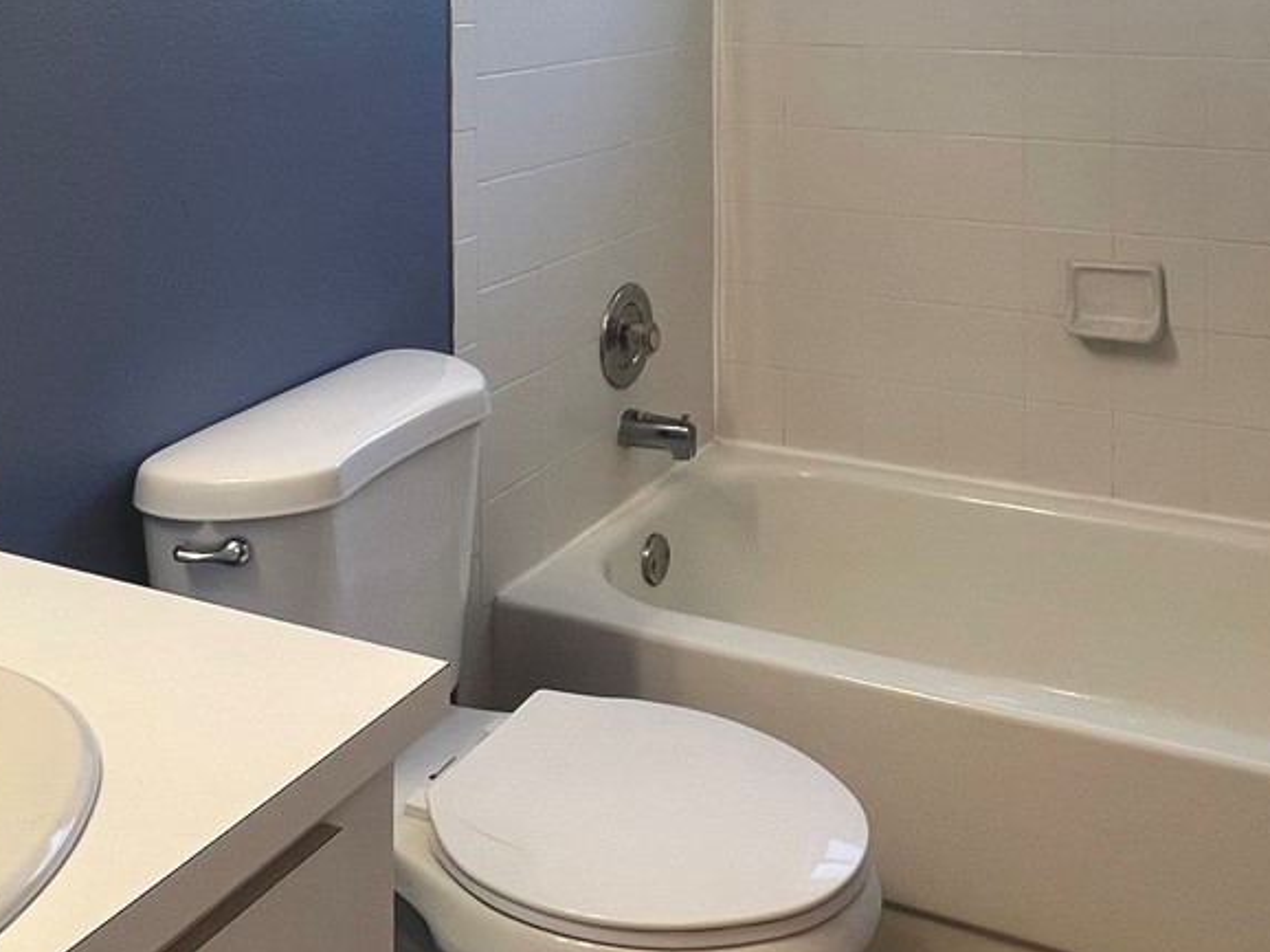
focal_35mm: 36
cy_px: -29
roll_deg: +0.7
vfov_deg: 35.3
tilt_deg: -0.3
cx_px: 776
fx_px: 1320
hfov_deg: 51.0
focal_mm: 1.57
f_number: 1.8
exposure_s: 1/120
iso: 64
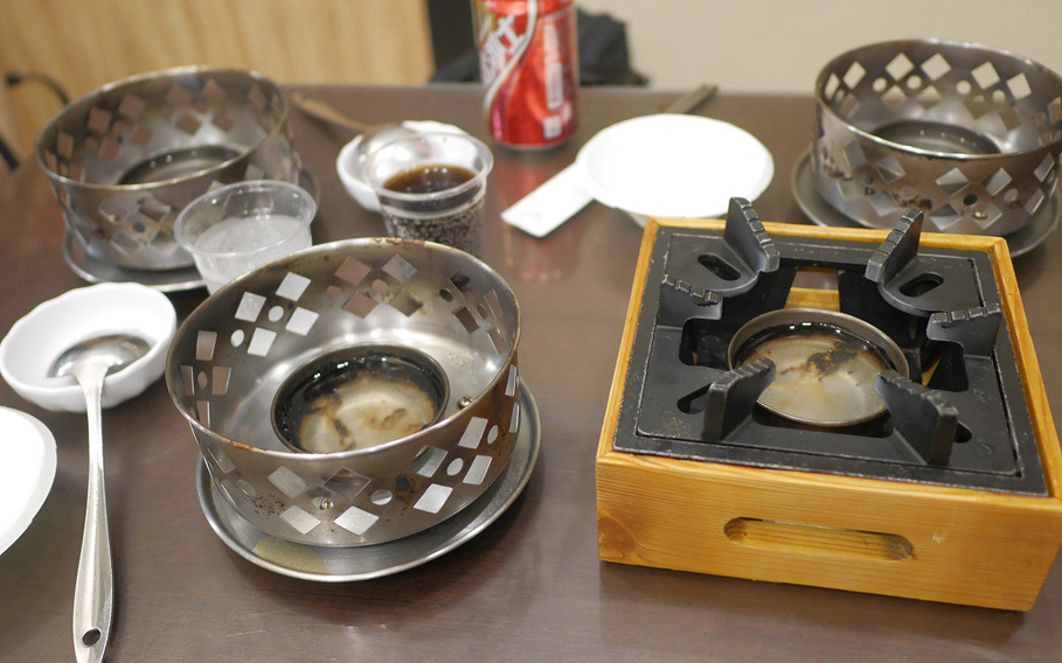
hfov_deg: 55.3
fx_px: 1013
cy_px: 346
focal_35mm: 35
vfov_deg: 36.3
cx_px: 554
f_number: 1.7
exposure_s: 1/60
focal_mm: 15
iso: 800
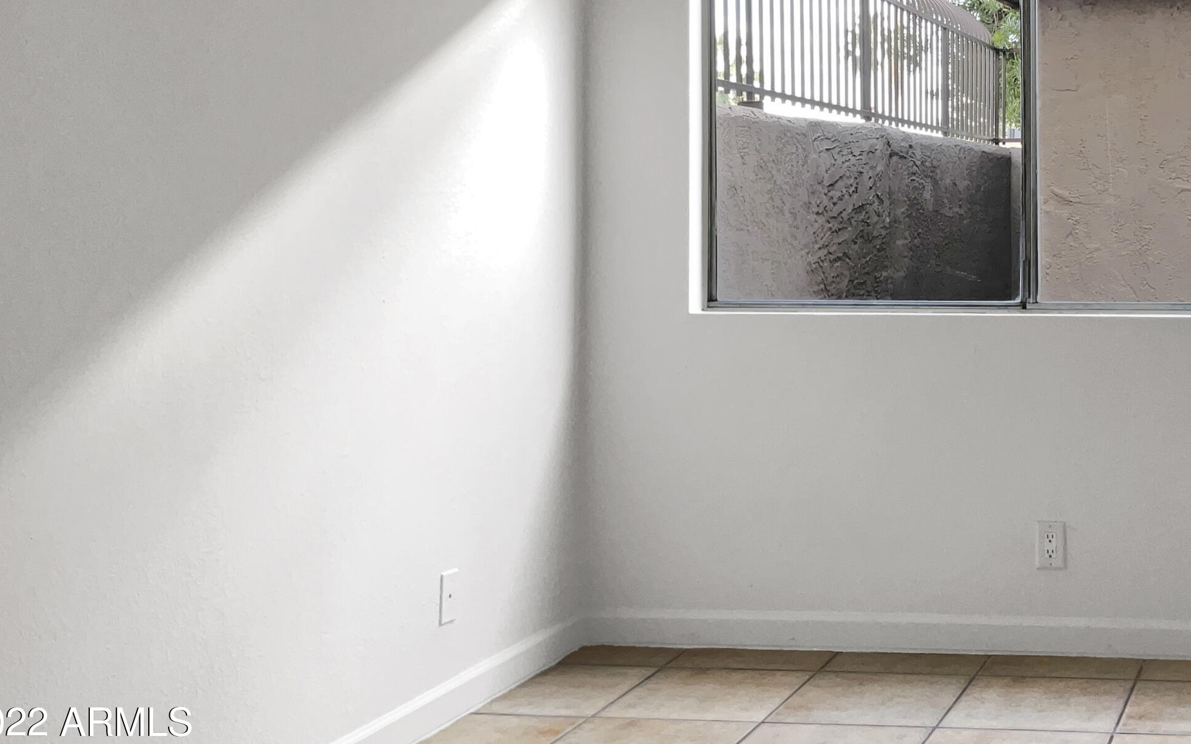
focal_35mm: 48
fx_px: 1558
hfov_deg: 40.7
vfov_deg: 26.1
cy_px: 89
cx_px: 888
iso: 50
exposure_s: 1/60
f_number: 1.8
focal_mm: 3
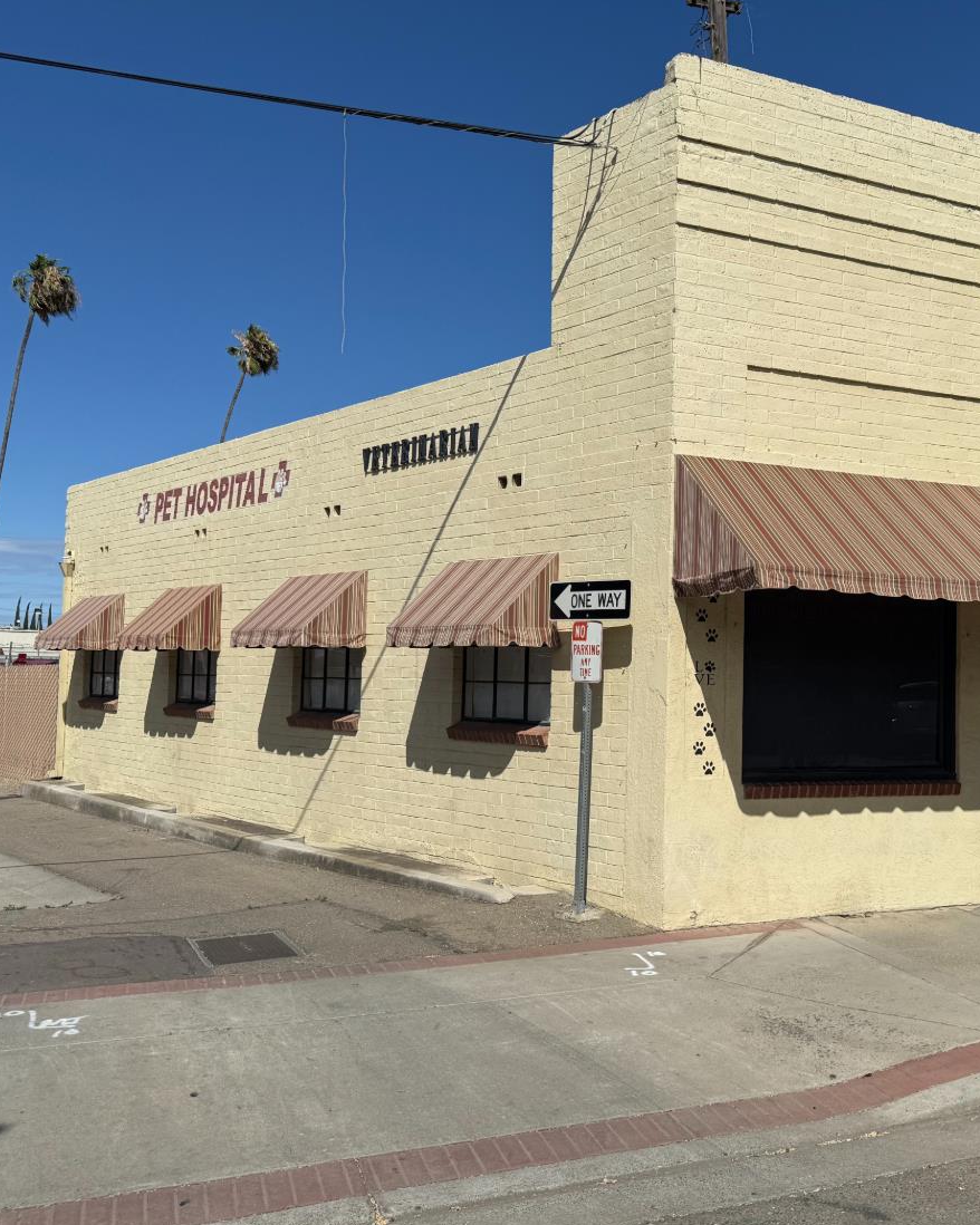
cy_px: 626
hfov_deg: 44.6
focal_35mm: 32
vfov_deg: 55.7
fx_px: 1160
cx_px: 705
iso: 80
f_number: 1.78
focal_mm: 6.76
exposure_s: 1/10309
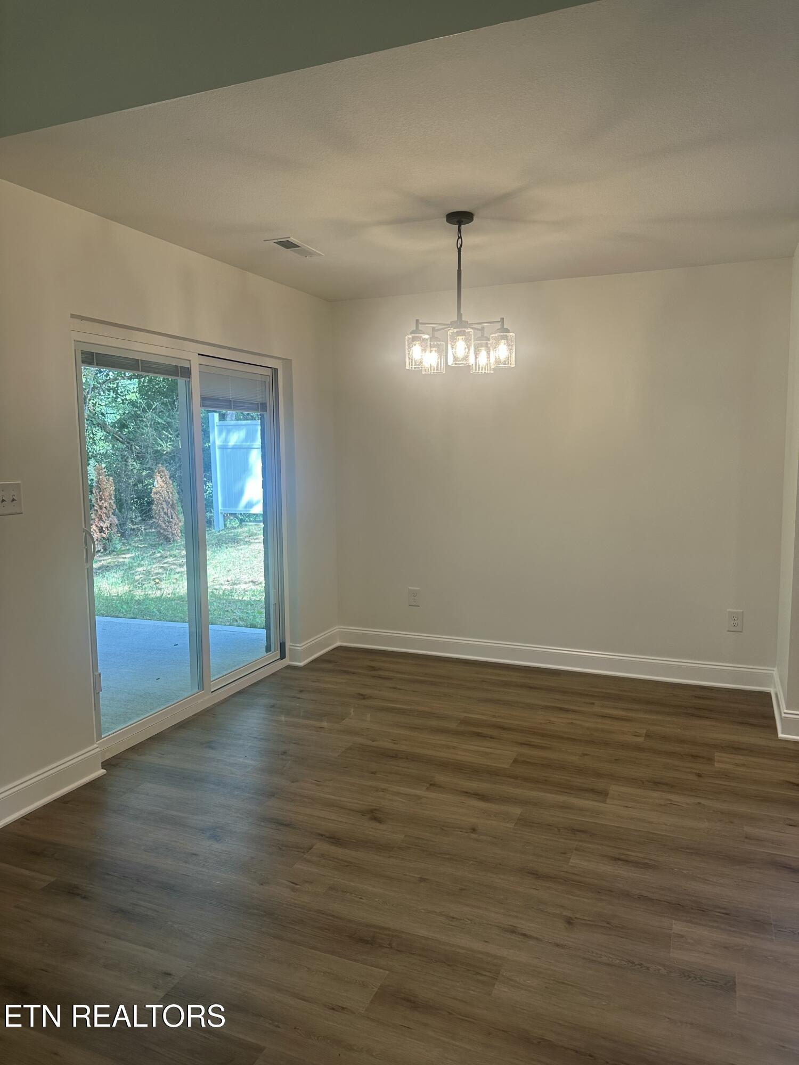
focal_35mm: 24
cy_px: 532
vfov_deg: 71.6
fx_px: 739
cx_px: 400
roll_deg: -0.2
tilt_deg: -5.1
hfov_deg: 56.8
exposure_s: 1/155
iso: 100
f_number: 1.78
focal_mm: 6.86
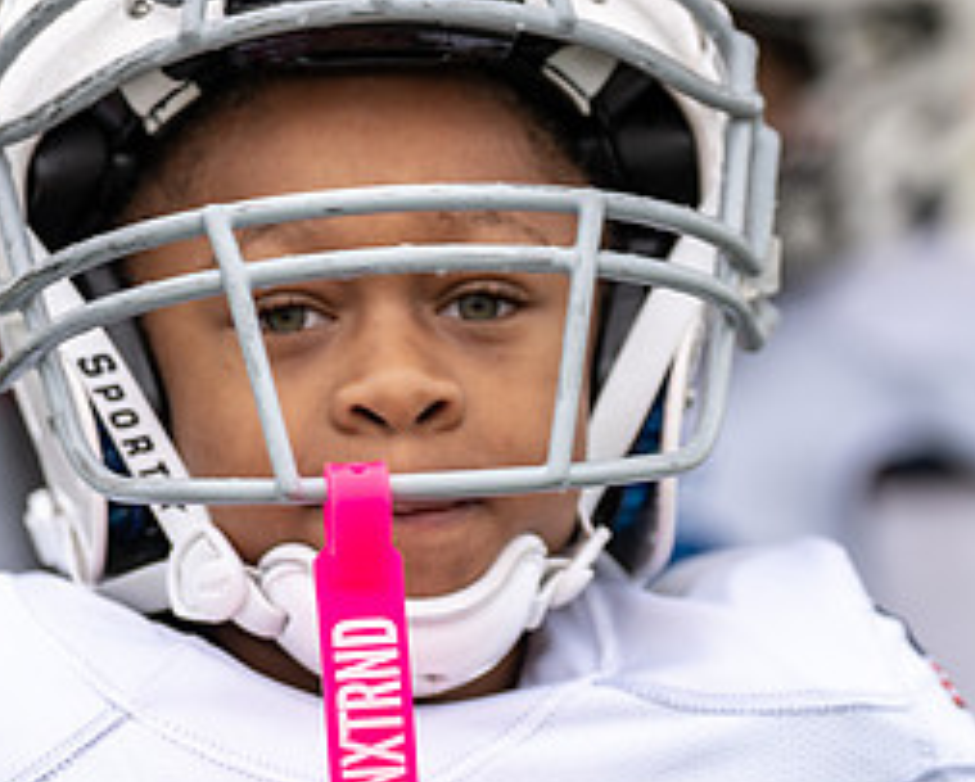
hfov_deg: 7.8
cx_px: 536
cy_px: 507
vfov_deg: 6.3
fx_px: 7136
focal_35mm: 247
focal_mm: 115
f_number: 2.8
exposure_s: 1/320
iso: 100
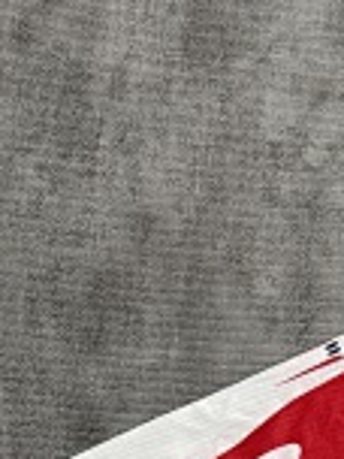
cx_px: 772
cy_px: 770
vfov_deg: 14.2
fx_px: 1670
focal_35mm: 126
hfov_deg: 10.4
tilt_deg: -78.8
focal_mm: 6.76
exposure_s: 1/50
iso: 125
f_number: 1.78
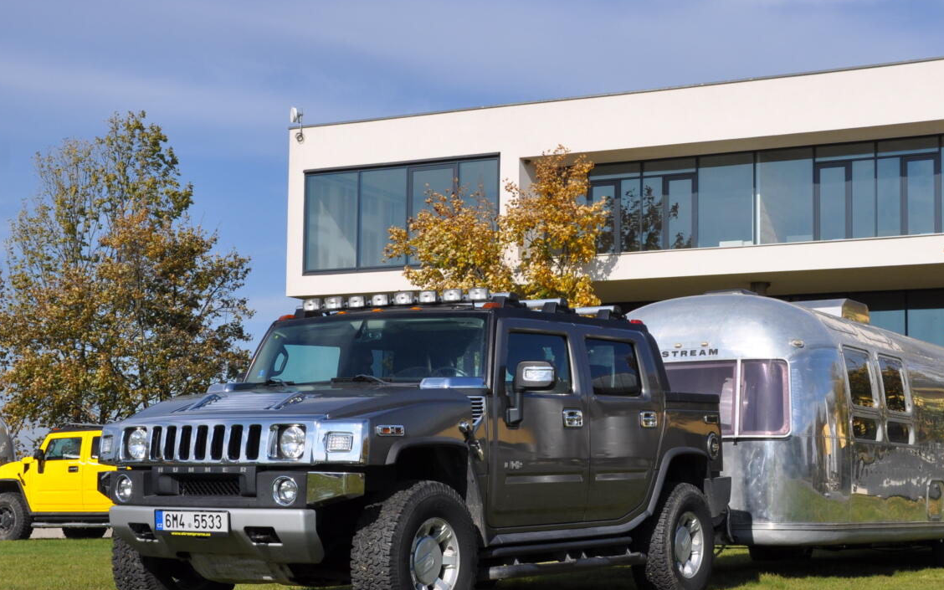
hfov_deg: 31.5
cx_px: 537
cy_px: 333
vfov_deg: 20.0
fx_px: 1672
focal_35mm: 65
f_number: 10
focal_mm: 30
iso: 200
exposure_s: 1/400
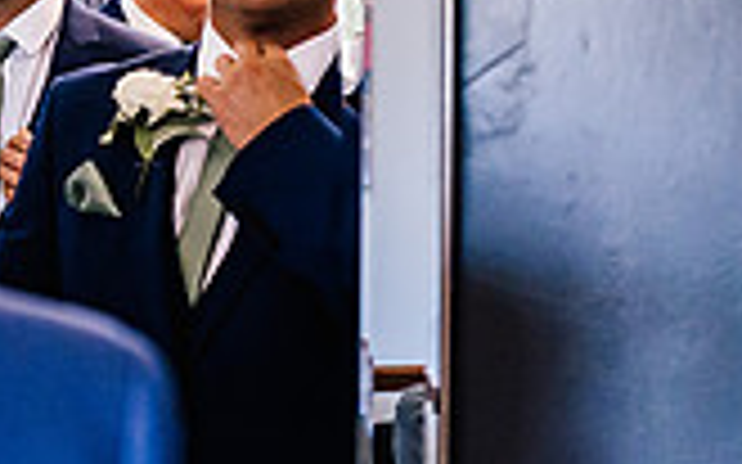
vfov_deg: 13.9
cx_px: -252
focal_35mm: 93
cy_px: 47
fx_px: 1880
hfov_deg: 20.2
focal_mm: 24
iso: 2000
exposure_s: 1/125
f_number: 2.8
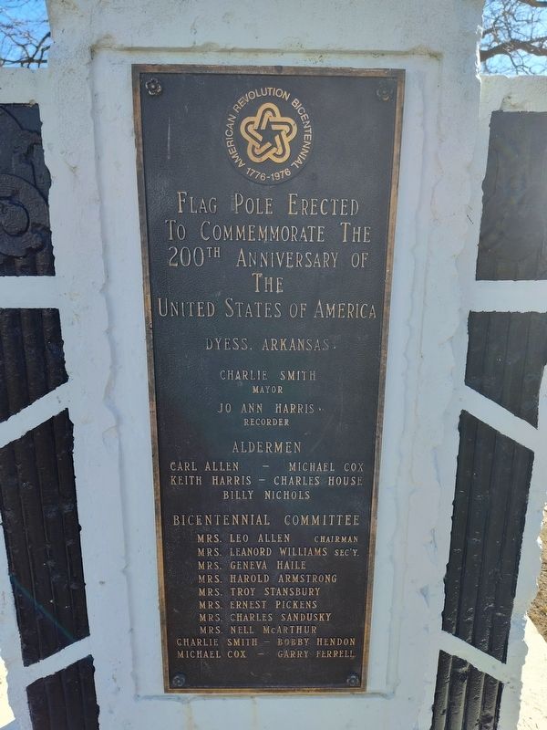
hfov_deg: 58.9
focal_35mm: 23
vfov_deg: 73.9
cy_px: 365
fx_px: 485
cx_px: 274
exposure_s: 1/640
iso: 100
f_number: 1.8
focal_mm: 5.56
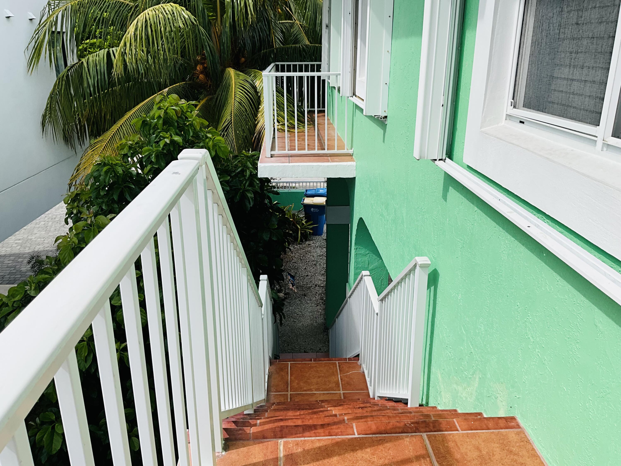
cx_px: 310
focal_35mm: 29
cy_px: 233
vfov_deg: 48.2
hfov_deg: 61.7
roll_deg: -0.9
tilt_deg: -19.9
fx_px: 520
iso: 25
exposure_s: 1/1730
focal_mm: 3
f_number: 1.8
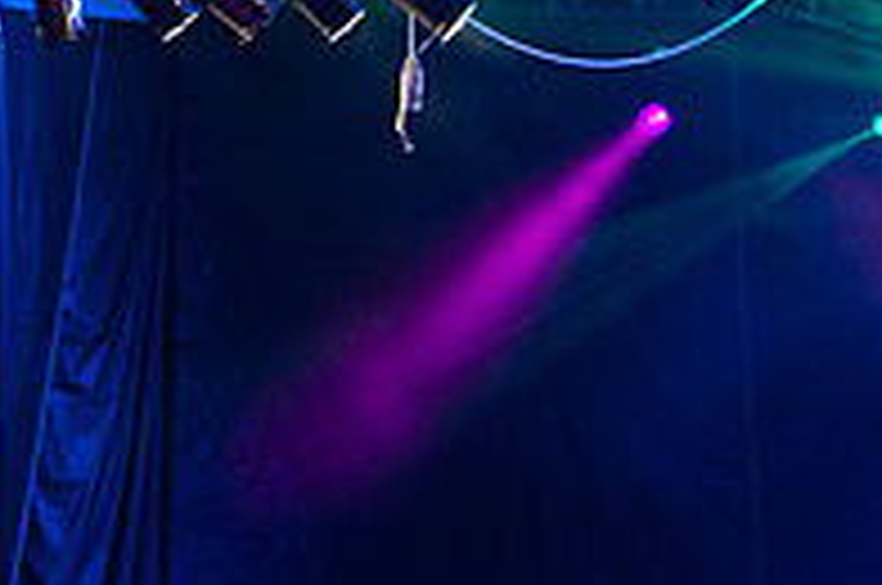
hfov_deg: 4.0
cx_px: 1287
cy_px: 783
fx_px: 12695
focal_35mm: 519
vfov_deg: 2.6
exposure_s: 1/200
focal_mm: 175
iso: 3200
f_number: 5.6
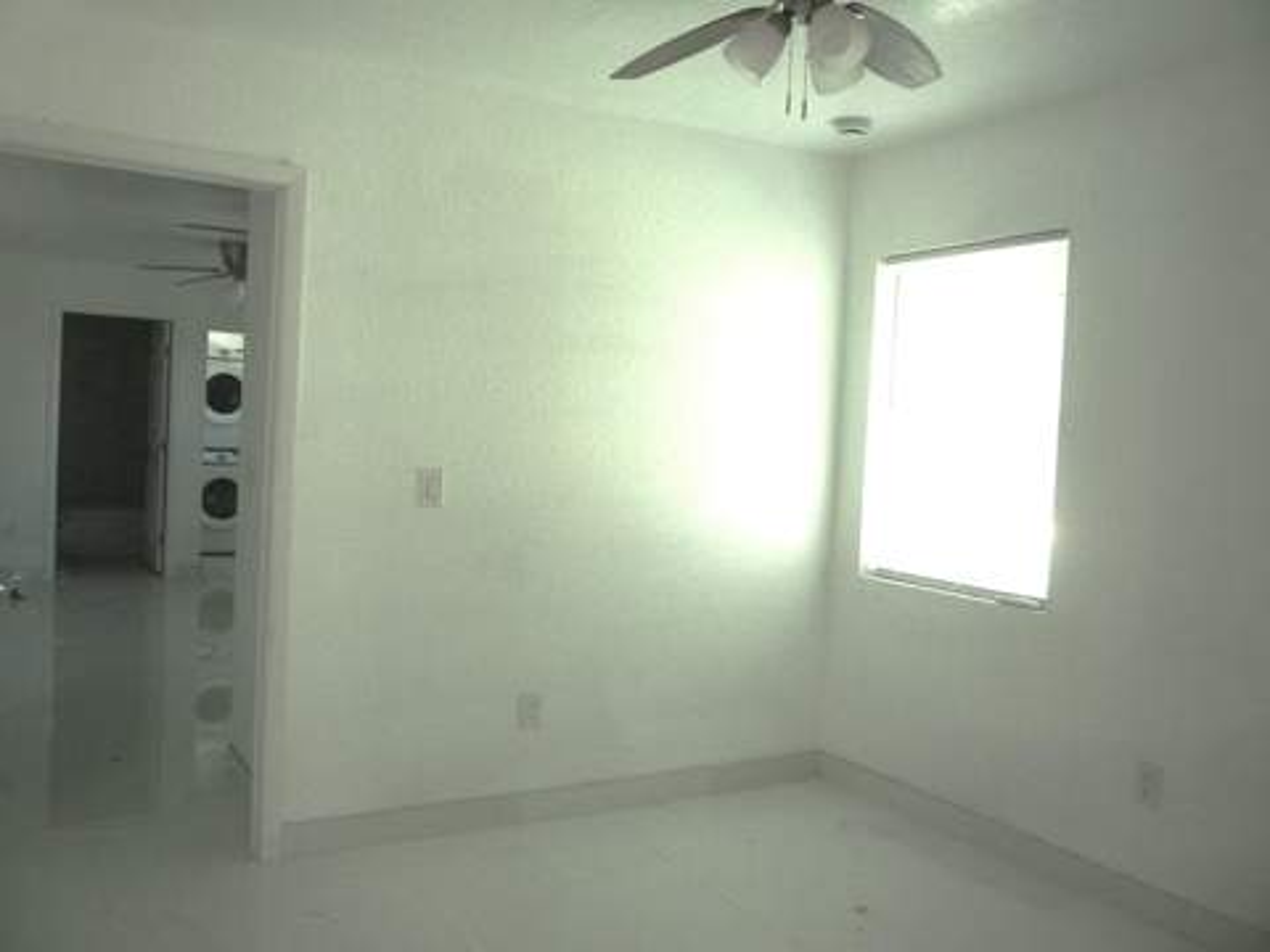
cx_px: 635
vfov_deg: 46.8
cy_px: 476
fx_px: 1101
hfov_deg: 60.0
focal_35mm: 30
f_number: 3.3
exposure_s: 1/30
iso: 125
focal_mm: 5.2
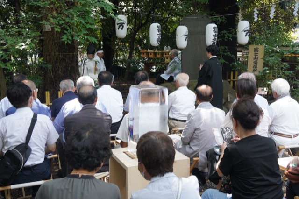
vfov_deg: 29.8
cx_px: 150
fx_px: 374
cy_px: 100
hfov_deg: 43.6
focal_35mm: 45
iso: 2000
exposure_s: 1/400
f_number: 5.6
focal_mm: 30
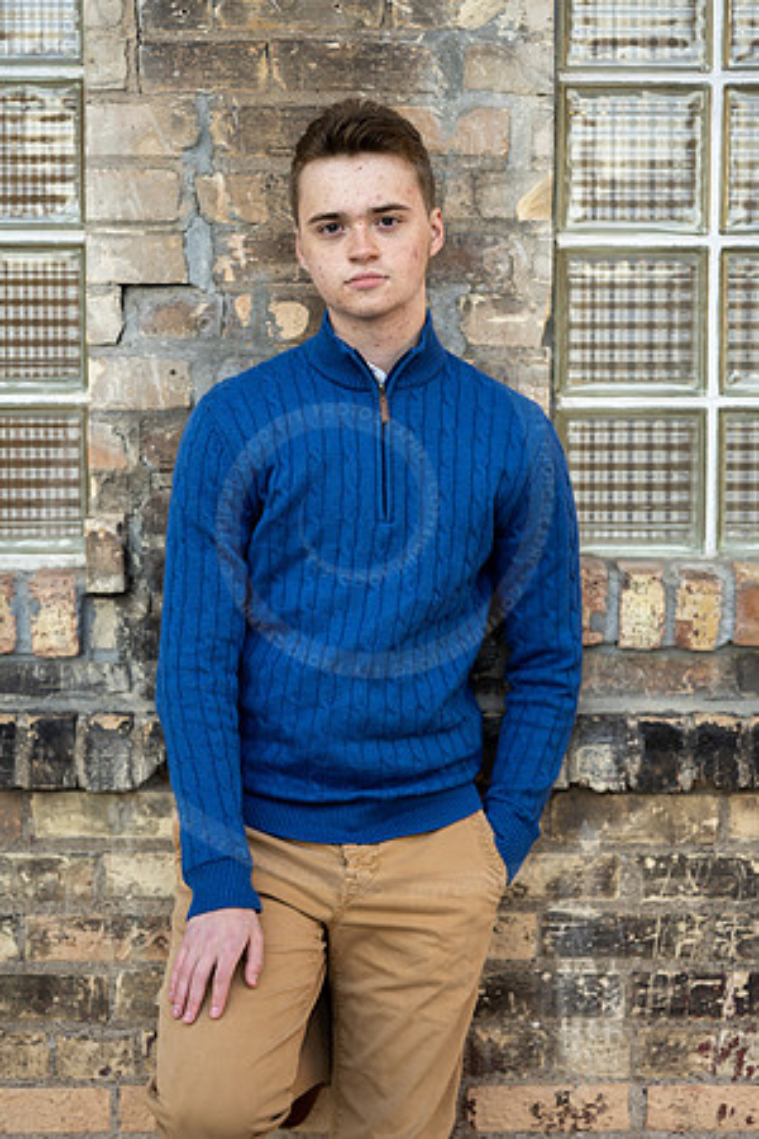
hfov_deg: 16.1
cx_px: 380
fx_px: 2688
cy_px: 570
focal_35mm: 85
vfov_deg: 23.9
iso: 100
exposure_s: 1/160
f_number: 1.8
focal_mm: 85
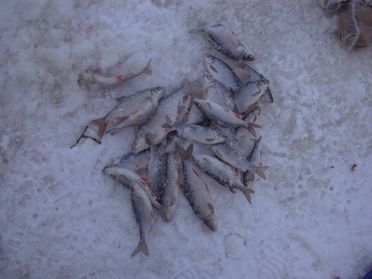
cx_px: 186
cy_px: 140
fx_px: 408
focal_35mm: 38
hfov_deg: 49.0
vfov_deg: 37.7
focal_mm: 6.3
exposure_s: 1/152
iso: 50
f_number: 2.9
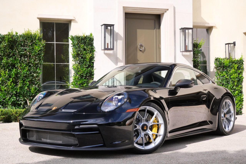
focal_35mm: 51
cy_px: 82
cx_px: 123
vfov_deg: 26.5
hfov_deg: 38.9
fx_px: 348
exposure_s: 1/1300
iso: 1250
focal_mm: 25
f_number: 4.5
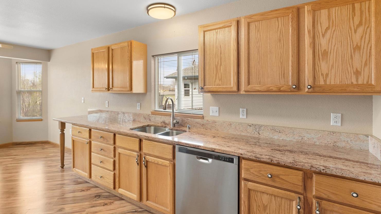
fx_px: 172
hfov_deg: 95.9
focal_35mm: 17
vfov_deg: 63.7
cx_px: 181
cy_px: 121
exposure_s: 1/8
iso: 200
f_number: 10
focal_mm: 10
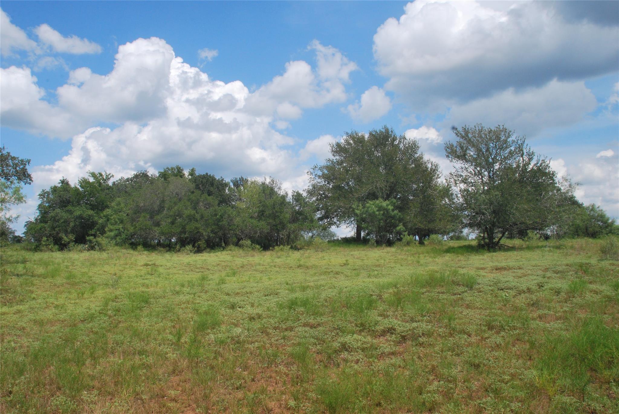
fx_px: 568
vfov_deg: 40.1
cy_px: 207
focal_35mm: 33
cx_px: 310
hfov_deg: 57.2
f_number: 18
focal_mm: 22
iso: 400
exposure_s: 1/200
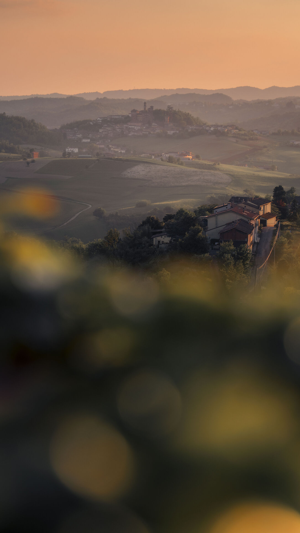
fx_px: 1598
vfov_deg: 18.9
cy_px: 261
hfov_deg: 10.7
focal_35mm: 113
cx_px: 163
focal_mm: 105
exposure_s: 1/640
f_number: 5.6
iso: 100
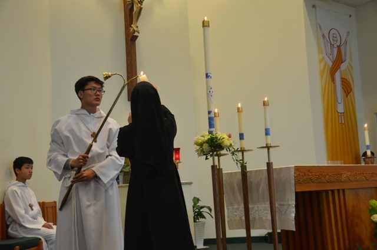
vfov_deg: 28.0
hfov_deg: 41.2
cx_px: 188
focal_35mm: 48
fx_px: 502
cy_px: 125
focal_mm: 32
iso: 800
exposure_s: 1/50
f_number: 4
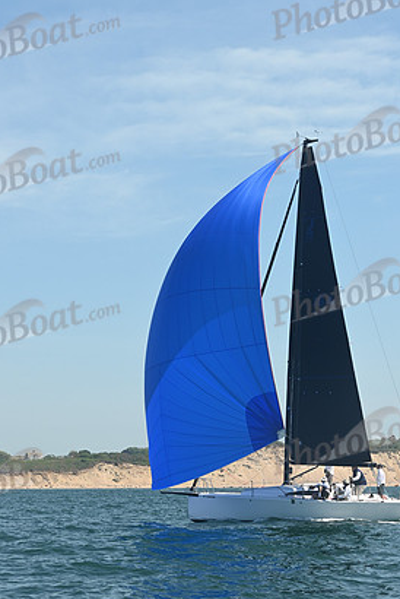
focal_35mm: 99
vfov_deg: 20.6
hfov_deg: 13.8
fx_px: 1647
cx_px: 196
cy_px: 234
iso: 320
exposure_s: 1/1000
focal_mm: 70
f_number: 7.1
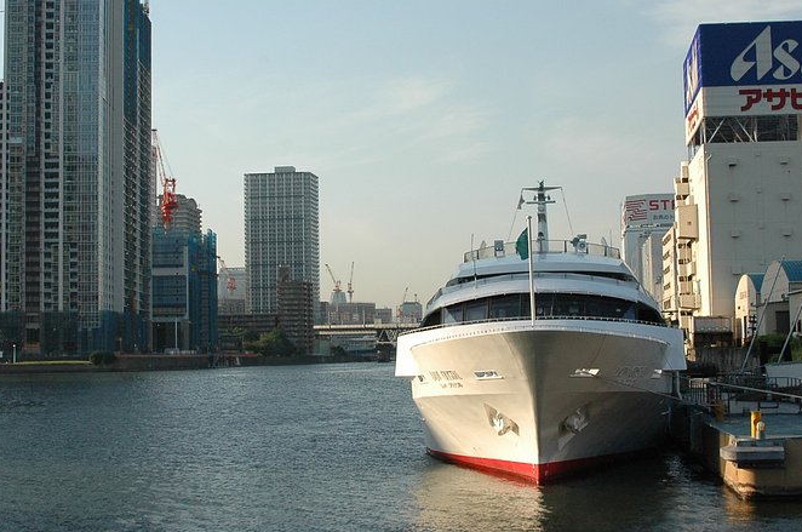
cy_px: 208
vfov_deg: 20.8
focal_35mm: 65
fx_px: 1446
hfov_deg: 31.0
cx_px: 373
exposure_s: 1/320
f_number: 9
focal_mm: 28
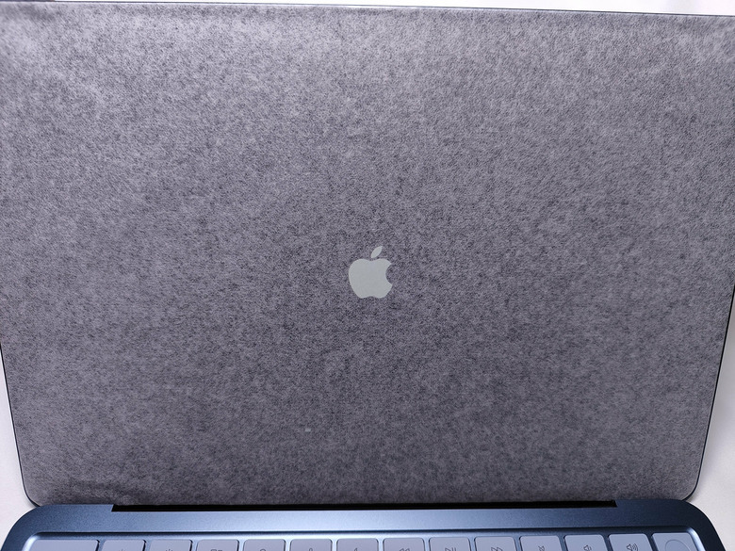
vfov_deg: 56.8
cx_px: 368
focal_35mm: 24
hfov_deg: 71.6
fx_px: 510
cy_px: 276
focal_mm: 5.89
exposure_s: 1/60
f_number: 1.89
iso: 200
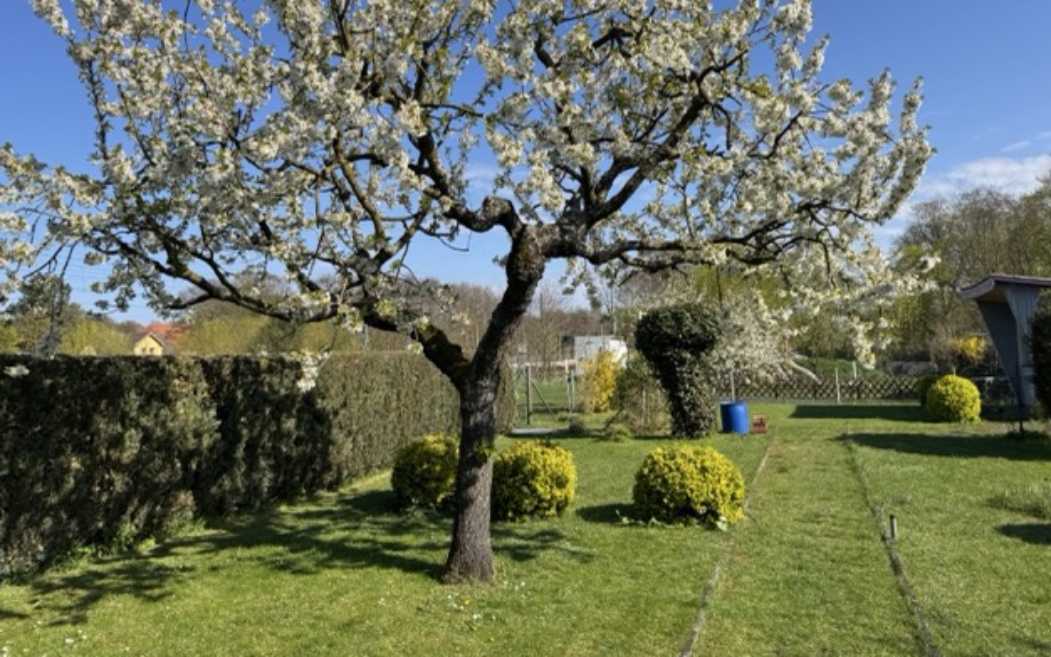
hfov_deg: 70.4
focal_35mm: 26
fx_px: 745
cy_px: 287
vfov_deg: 47.5
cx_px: 534
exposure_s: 1/3802
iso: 80
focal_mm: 6.76
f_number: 1.78
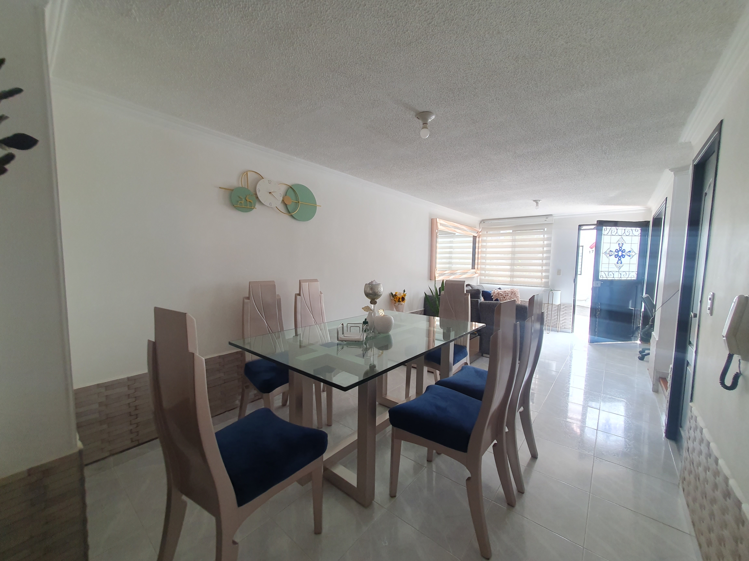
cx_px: 374
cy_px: 280
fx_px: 281
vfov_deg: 89.9
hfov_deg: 106.2
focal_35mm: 13
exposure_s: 1/60
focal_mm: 1.8
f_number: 2.2
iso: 100
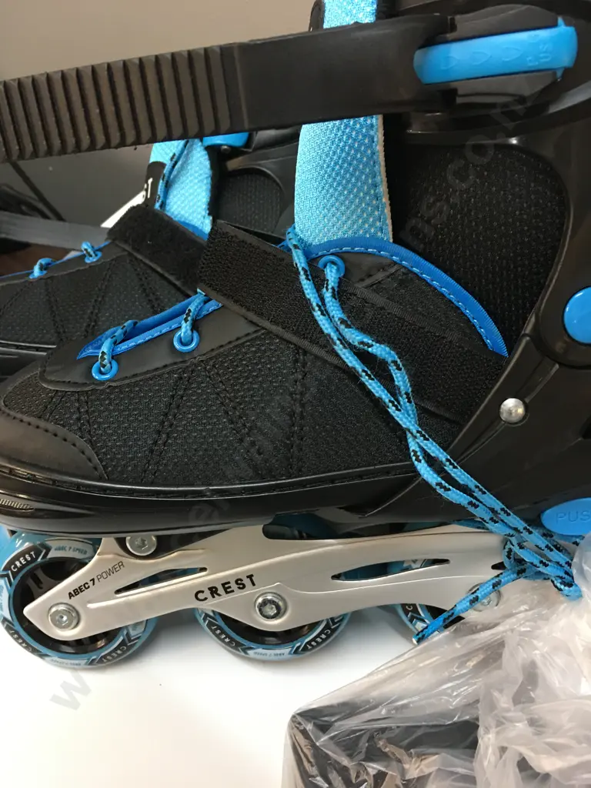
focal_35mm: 29
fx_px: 660
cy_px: 394
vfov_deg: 61.7
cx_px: 296
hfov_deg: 48.2
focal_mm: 4.15
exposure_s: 1/17
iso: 100
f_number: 2.2
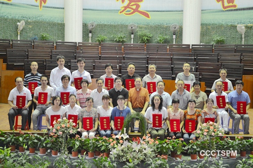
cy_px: 84
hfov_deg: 29.9
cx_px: 126
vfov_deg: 20.1
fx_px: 474
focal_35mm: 68
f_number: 5.3
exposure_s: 1/15
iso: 1000
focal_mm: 45
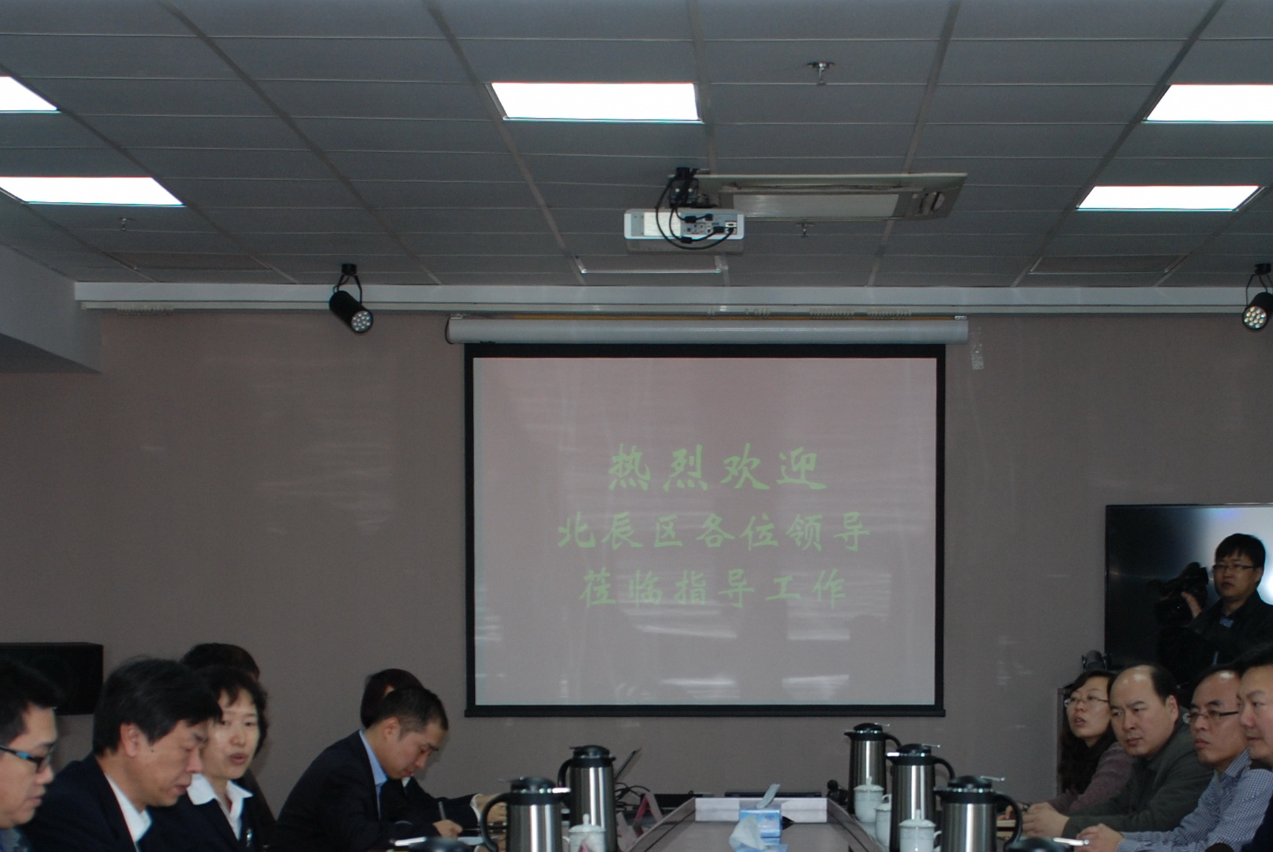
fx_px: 2797
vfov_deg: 17.0
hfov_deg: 25.6
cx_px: 763
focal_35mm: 79
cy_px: 815
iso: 200
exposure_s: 1/60
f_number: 4
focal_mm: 26
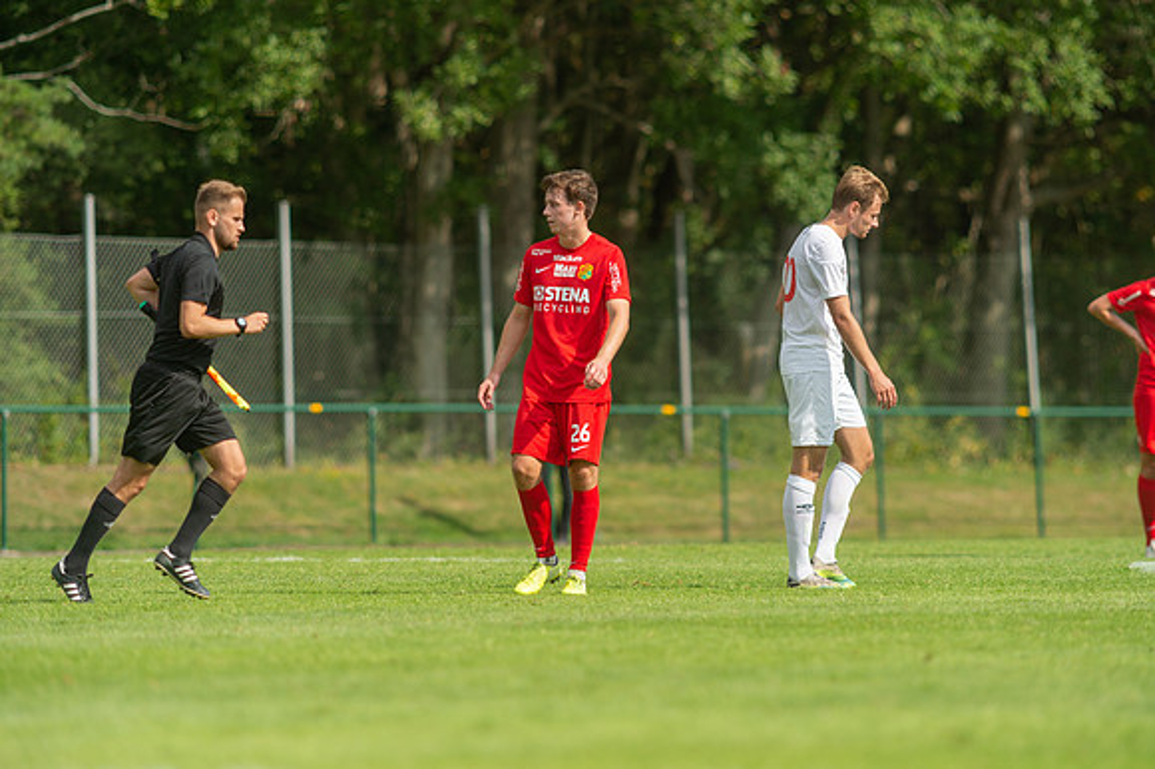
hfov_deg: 4.9
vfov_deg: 3.3
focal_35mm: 420
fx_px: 13467
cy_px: 384
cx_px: 578
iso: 160
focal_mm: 420
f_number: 4
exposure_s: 1/1250
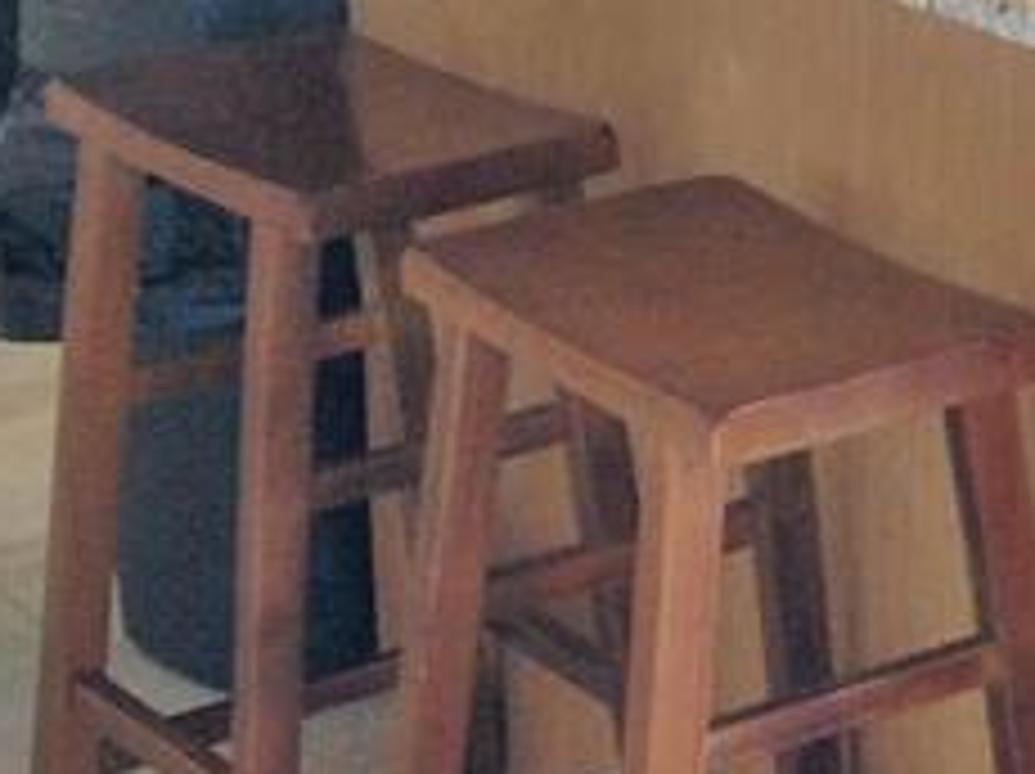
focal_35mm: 156
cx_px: 1917
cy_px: -720
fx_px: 4659
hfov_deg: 11.6
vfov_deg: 9.0
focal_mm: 4.28
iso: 80
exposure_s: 1/20
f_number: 2.4
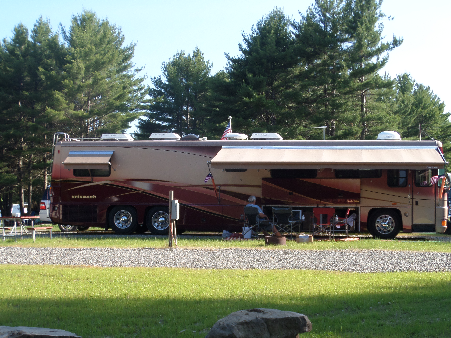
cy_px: 172
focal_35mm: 64
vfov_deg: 22.9
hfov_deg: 30.3
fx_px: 834
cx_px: 228
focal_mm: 10.2
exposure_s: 1/180
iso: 80
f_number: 4
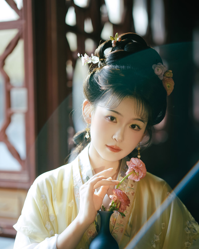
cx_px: 100
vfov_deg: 19.9
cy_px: 143
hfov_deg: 16.0
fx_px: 707
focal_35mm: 96
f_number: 1.6
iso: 125
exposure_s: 1/400
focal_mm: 85
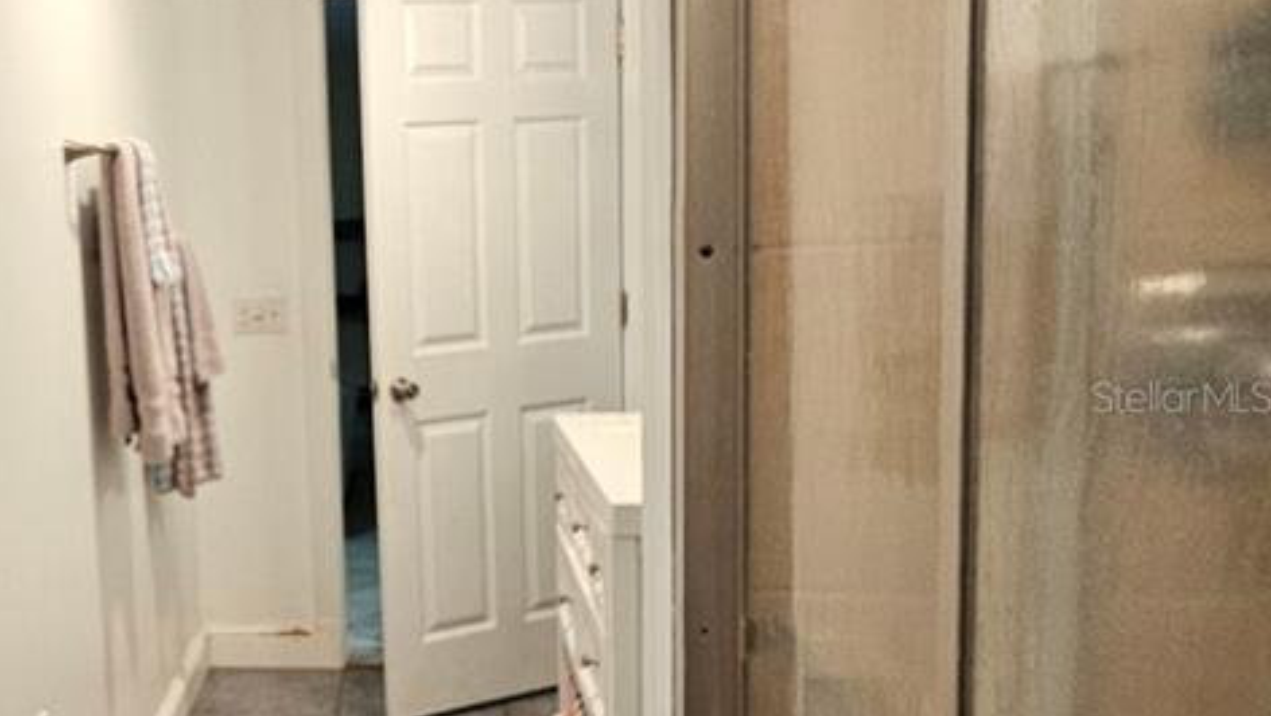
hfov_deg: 48.0
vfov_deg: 32.9
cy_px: 396
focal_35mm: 36
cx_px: 70
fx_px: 1214
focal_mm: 2.2
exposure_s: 1/40
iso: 320
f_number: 2.2
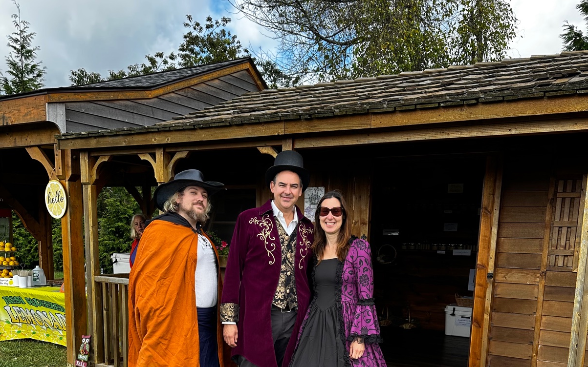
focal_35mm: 34
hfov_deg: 56.7
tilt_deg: -9.6
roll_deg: -2.3
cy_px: 329
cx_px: 294
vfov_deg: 35.1
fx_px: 545
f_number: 1.78
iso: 80
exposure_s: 1/667
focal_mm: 6.86
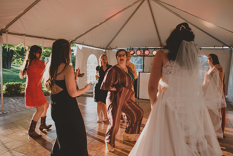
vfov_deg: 46.4
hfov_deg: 65.5
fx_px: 181
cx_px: 116
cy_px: 79
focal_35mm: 28
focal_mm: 18
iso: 220
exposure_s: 1/125
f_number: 5.6
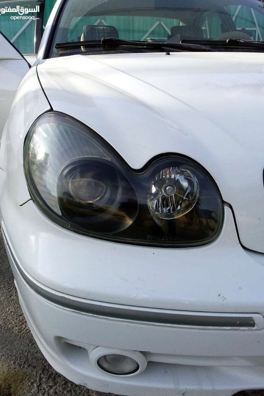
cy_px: 201
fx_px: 363
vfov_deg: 57.2
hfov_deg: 39.9
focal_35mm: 33
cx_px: 141
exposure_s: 1/806
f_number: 2.2
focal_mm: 3.3
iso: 40
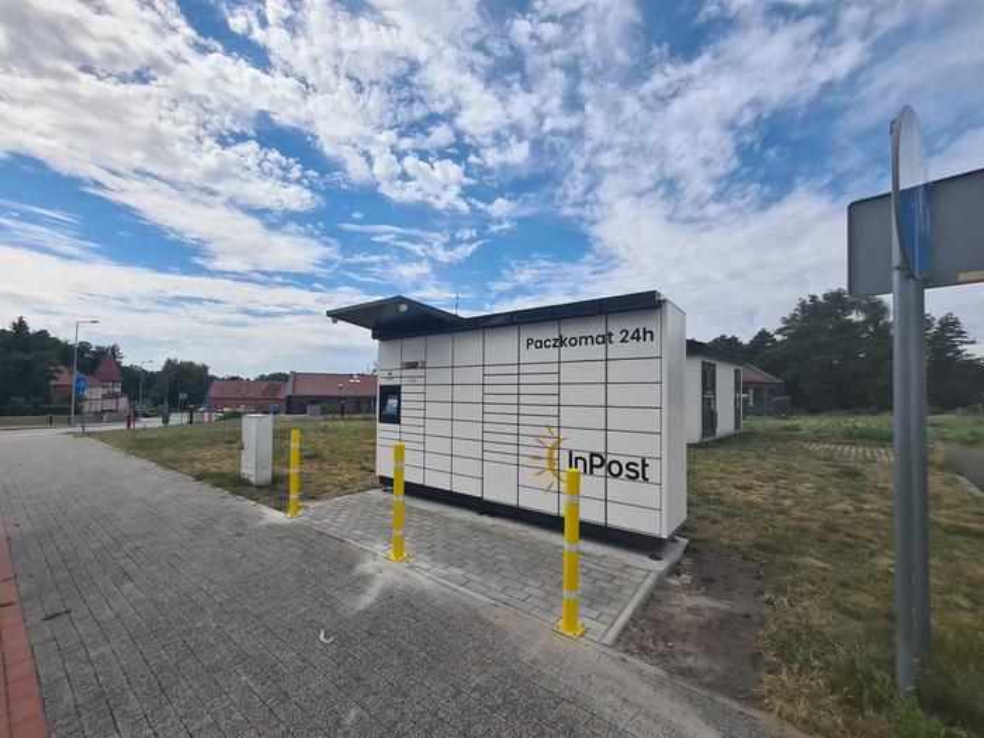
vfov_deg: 89.9
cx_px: 492
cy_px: 369
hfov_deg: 106.2
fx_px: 370
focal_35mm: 13
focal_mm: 2.2
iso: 50
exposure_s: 1/2552
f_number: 2.2
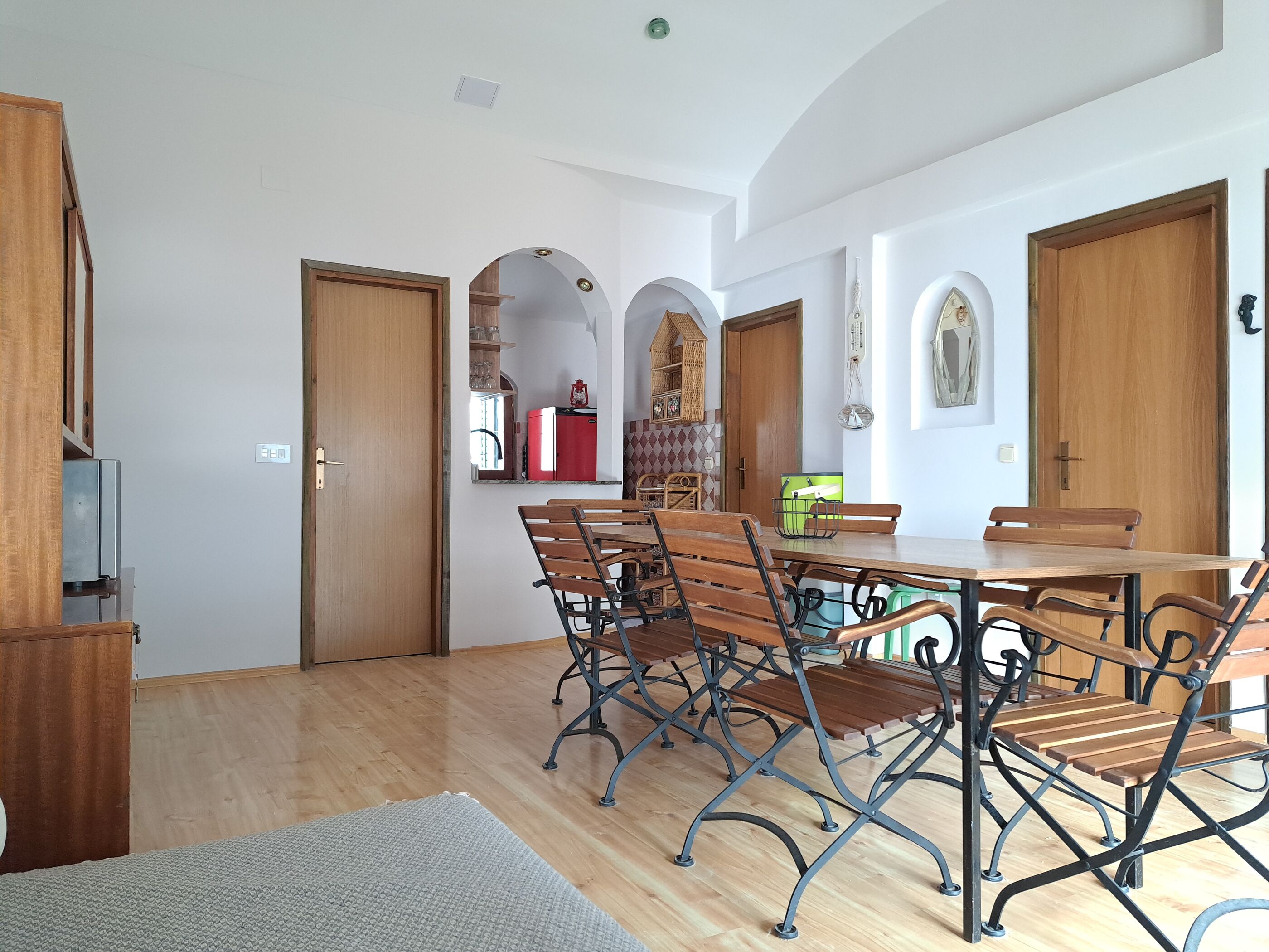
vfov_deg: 56.8
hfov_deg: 71.6
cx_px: 634
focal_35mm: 24
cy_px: 476
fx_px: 880
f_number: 1.8
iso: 500
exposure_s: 1/50
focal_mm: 5.23
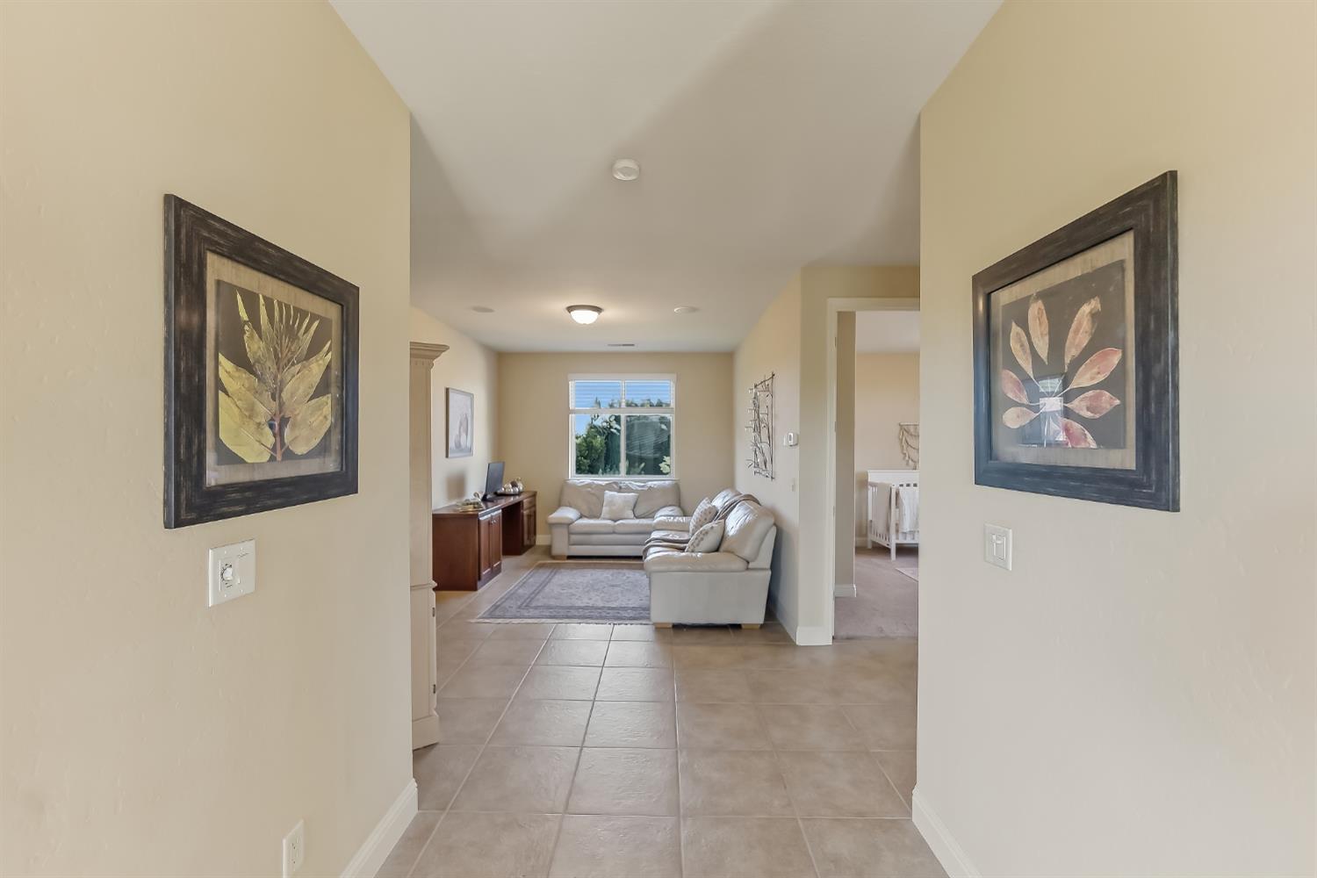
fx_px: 512
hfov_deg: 104.3
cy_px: 439
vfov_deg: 81.2
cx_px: 658
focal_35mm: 14
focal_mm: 14
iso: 1250
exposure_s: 1/160
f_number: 3.5
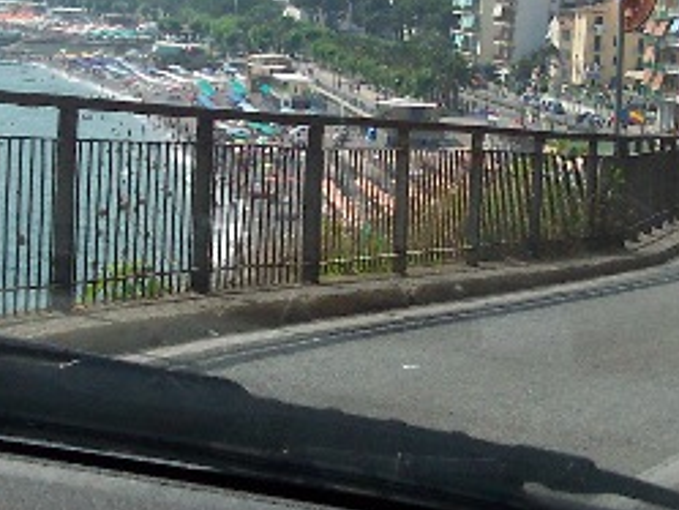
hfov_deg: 16.1
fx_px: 2394
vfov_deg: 12.1
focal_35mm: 122
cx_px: 354
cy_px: 74
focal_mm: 8
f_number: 4.8
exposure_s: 1/700
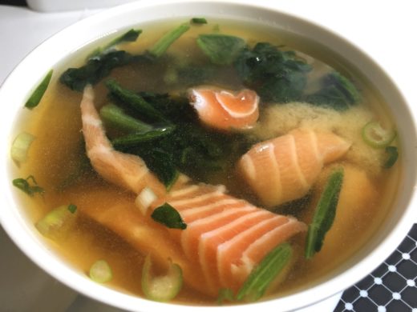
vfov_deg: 48.2
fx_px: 349
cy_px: 156
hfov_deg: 61.7
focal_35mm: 29
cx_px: 208
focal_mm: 4.15
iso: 25
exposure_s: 1/50
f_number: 2.2
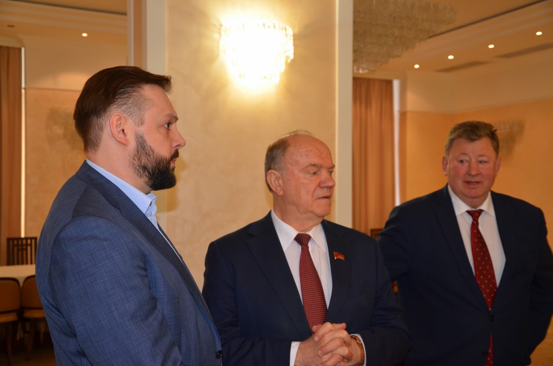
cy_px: 183
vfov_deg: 27.9
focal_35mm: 48
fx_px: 736
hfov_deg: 41.2
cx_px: 276
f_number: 4.2
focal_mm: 32
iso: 800
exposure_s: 1/60
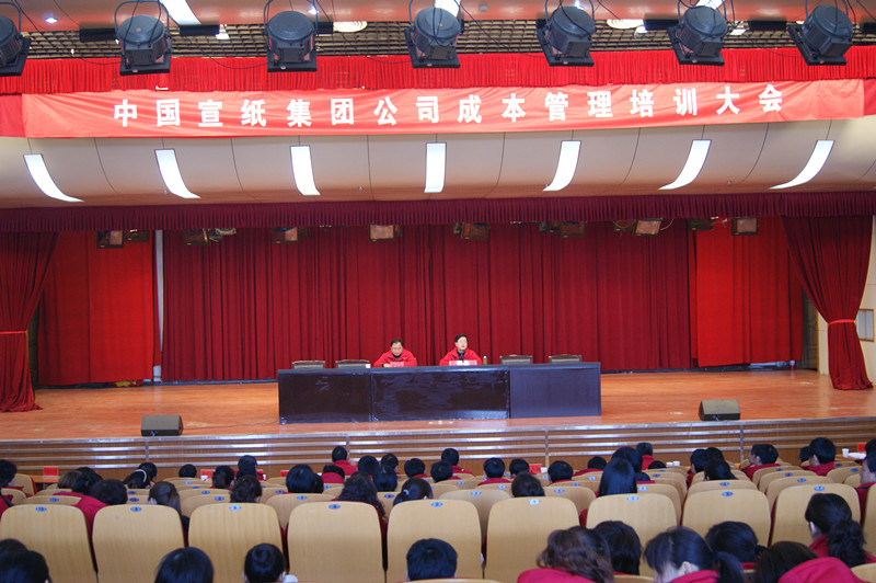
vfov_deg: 31.8
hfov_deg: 46.4
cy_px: 292
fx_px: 1021
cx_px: 438
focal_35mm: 42
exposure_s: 1/15
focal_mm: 28
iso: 400
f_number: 4.5
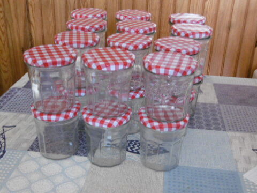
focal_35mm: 43
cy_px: 96
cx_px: 128
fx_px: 319
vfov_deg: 33.6
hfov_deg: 43.9
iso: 400
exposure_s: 1/8
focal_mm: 7.7
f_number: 3.8
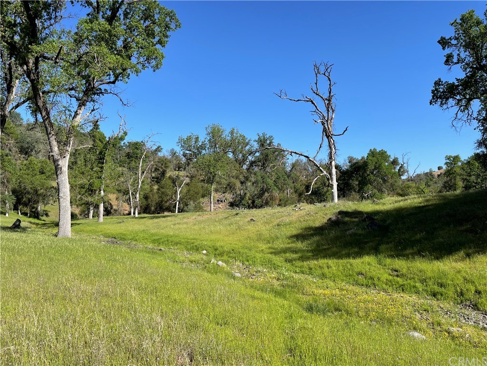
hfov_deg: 67.3
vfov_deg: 53.1
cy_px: 183
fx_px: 366
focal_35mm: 26
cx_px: 244
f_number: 1.6
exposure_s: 1/2398
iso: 32
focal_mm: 4.2
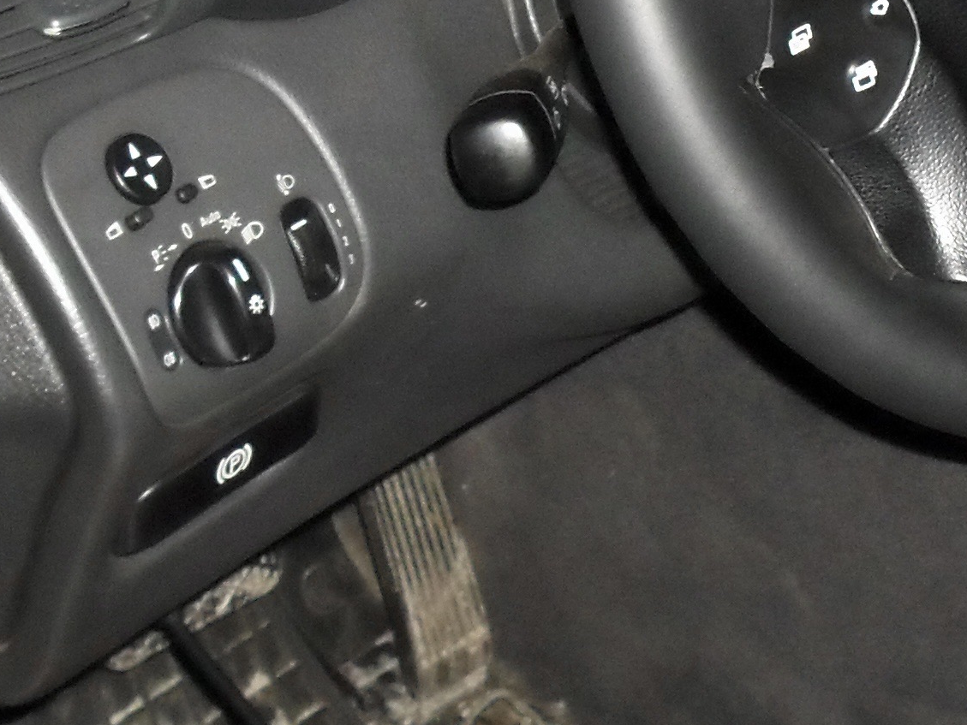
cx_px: 1098
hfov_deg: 15.4
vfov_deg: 11.9
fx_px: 3464
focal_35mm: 124
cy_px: 686
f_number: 3.2
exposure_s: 1/45
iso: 400
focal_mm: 6.3
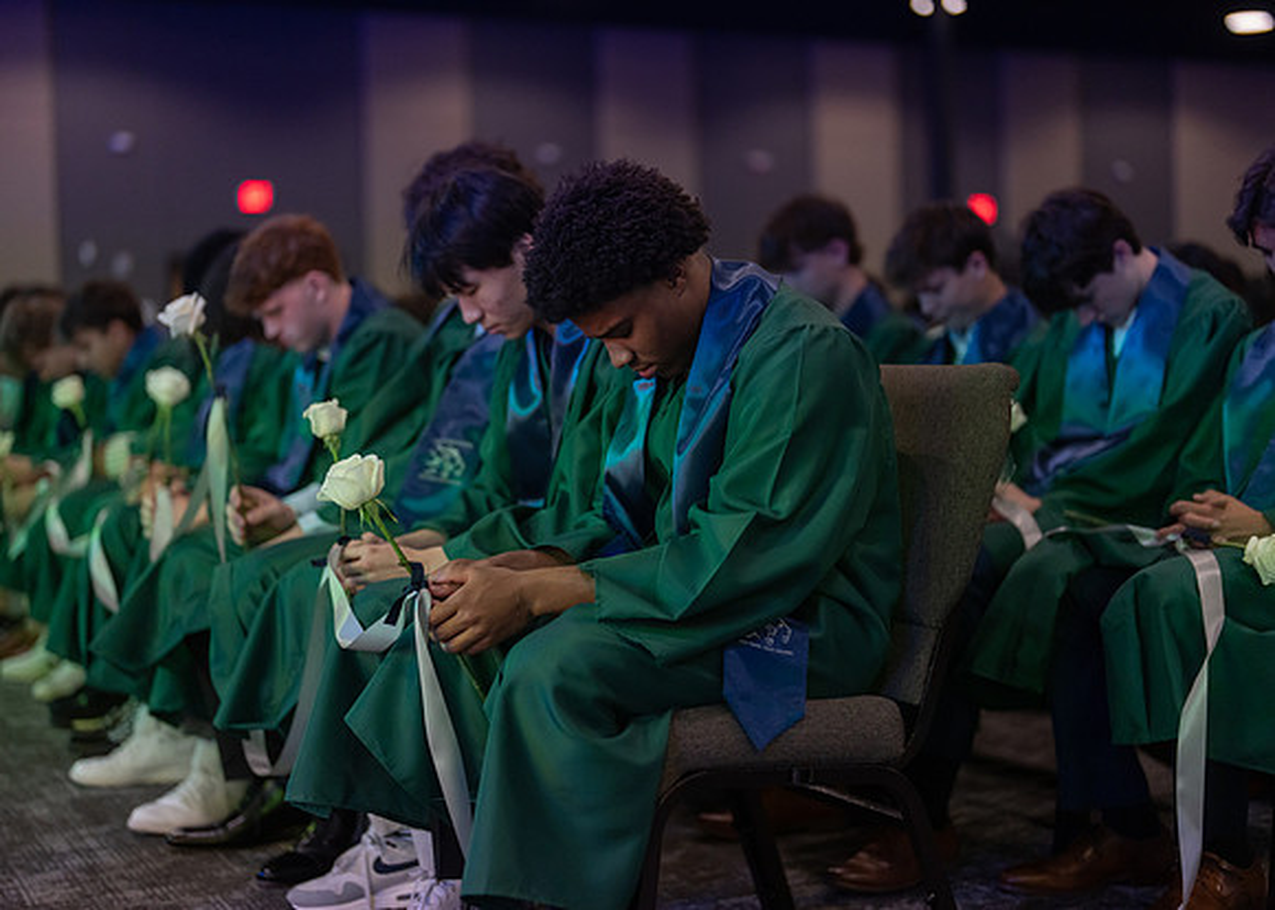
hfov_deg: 36.7
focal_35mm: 53
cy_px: 455
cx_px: 638
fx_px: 1922
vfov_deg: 26.6
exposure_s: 1/400
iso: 1000
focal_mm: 50
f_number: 1.2
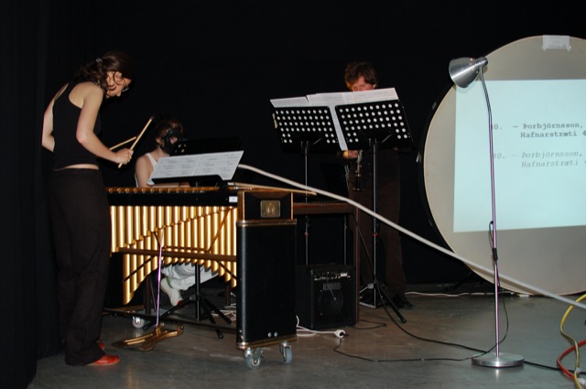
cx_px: 293
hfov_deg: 37.9
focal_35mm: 52
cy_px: 194
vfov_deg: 25.7
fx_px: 853
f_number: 3.5
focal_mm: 35
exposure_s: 1/60
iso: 400
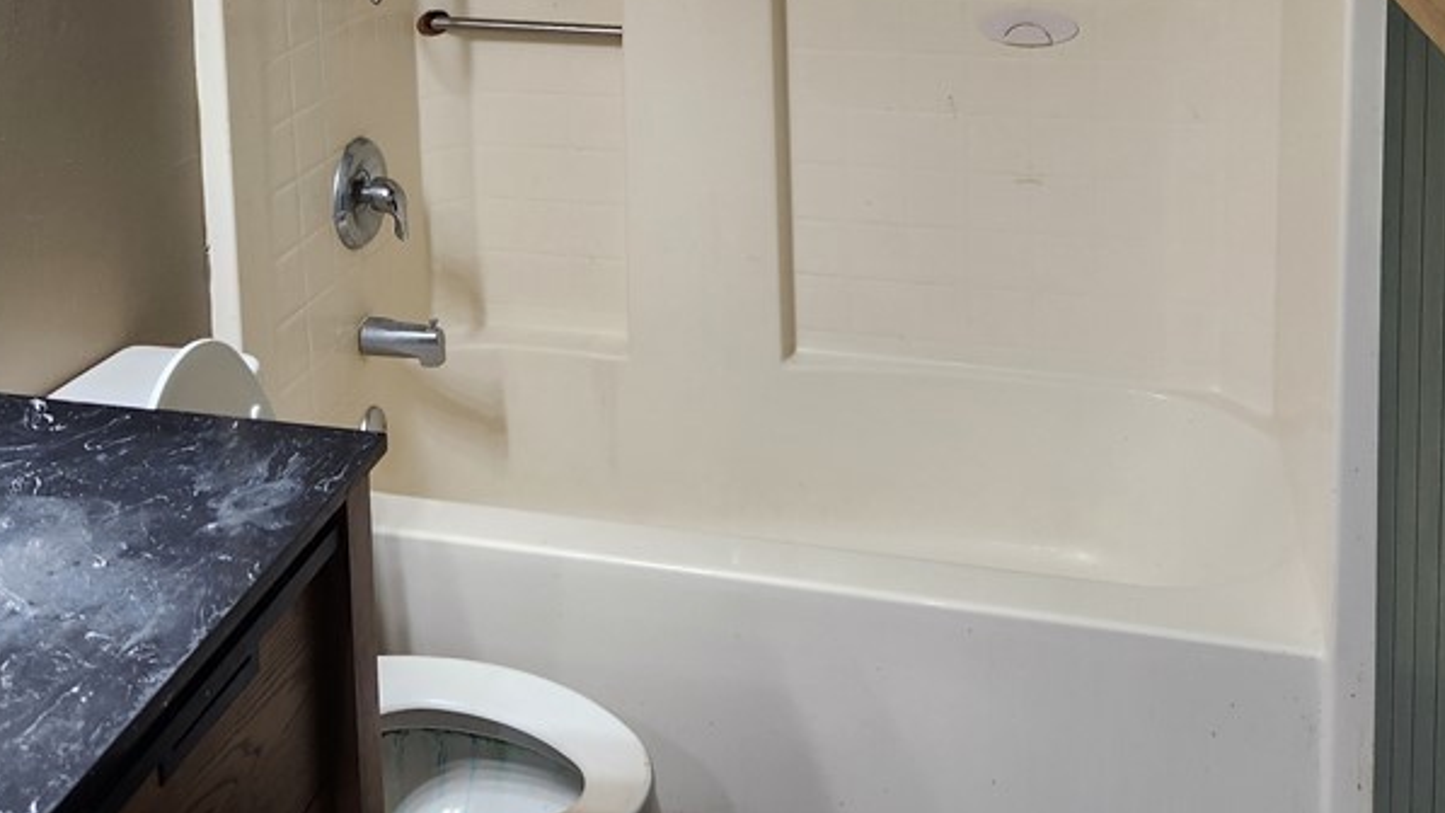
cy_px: -94
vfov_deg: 25.6
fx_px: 1648
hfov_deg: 47.1
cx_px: 586
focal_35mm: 43
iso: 160
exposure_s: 1/120
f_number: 1.8
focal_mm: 5.4
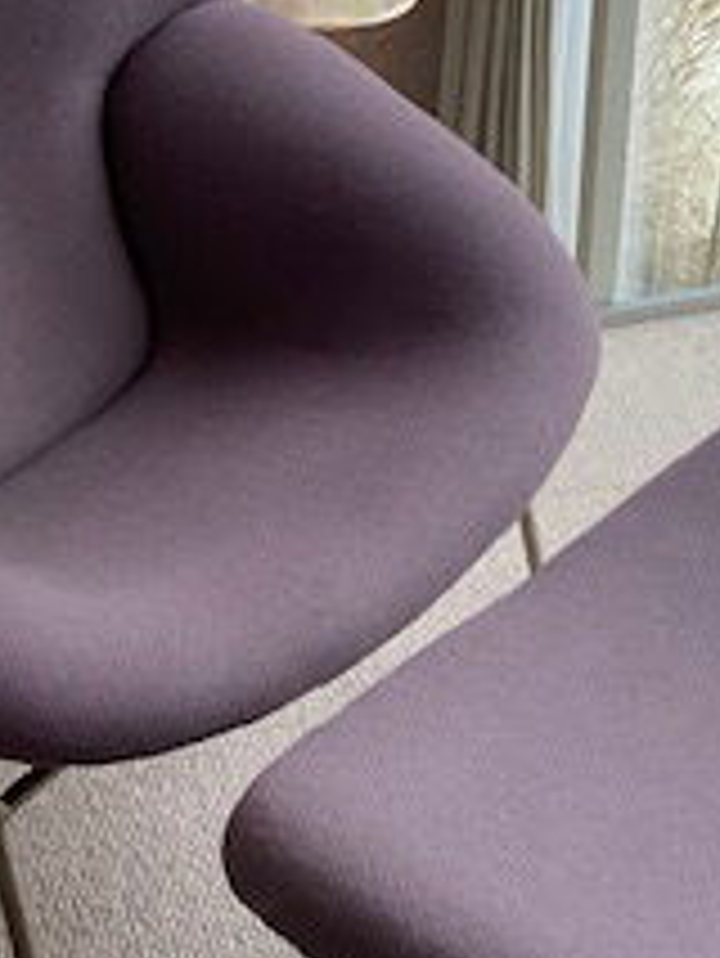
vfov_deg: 25.0
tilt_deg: -31.7
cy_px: 414
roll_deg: +0.9
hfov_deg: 18.9
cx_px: 320
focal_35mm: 78
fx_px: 2161
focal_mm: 4.25
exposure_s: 1/50
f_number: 1.8
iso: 160
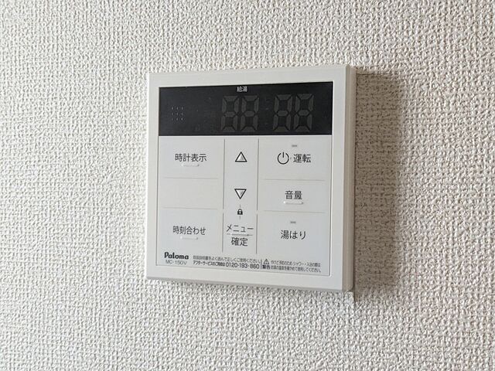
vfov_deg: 28.6
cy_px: 186
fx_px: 729
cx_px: 248
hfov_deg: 37.5
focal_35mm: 51
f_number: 1.89
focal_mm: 5.43
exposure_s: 1/30
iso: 518
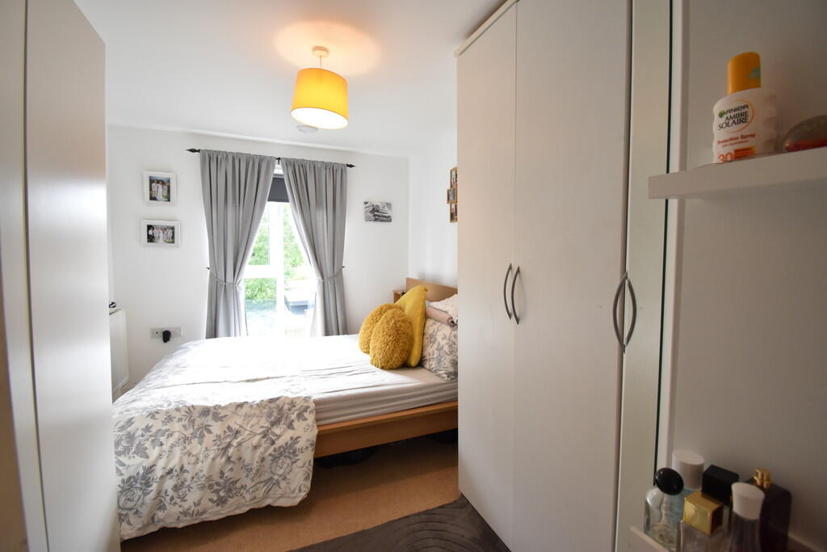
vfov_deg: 77.3
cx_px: 414
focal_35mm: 15
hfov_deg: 100.4
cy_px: 276
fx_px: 345
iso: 800
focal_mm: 10
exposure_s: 1/50
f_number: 4.5
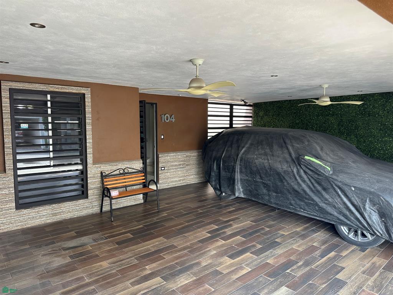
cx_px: 196
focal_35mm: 24
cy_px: 148
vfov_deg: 56.8
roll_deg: -0.2
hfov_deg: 71.6
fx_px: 272
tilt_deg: -5.2
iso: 80
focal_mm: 6.86
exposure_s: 1/121
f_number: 1.78
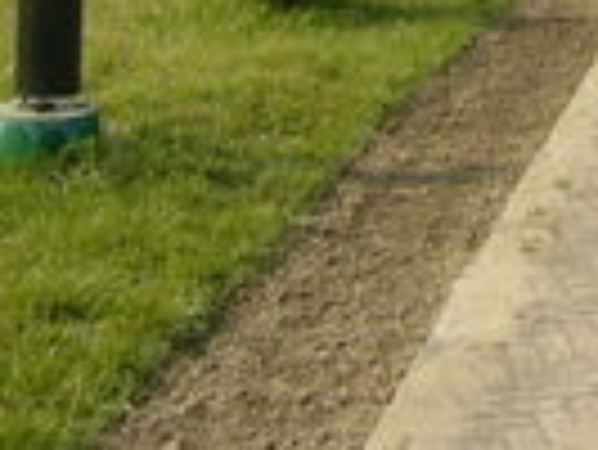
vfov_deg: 11.1
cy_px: -310
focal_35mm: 126
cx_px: 787
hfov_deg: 14.9
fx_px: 2179
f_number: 8
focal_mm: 5.8
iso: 50
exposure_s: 1/100
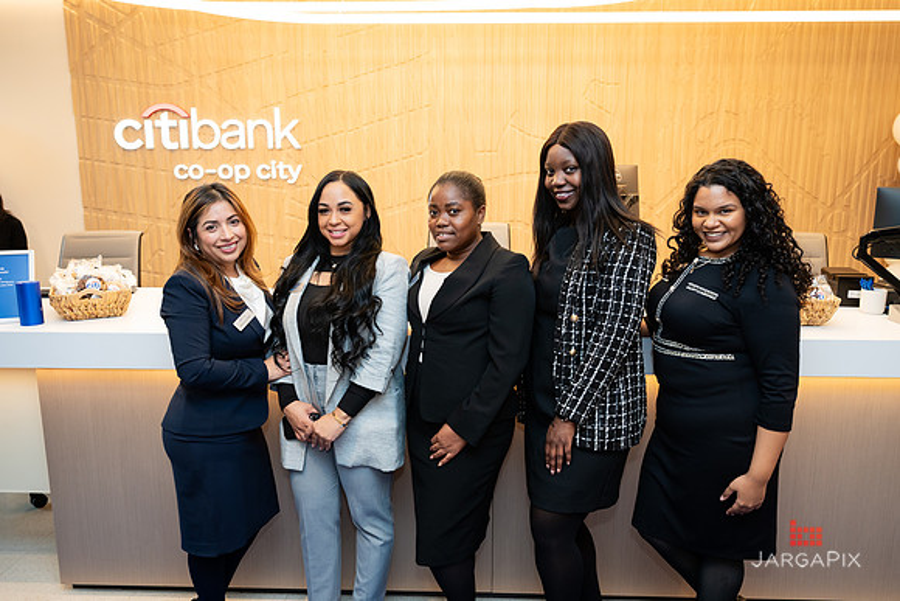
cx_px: 461
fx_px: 687
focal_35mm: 27
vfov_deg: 47.2
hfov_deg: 66.4
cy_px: 293
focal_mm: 26
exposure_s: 1/160
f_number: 3.2
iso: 320
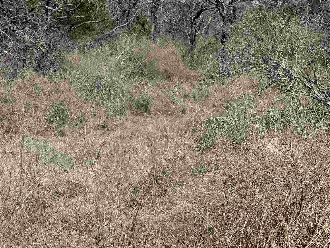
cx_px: 344
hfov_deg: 32.2
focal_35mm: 54
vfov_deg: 27.0
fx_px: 515
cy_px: 106
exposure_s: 1/4950
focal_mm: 6.76
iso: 80
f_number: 1.78
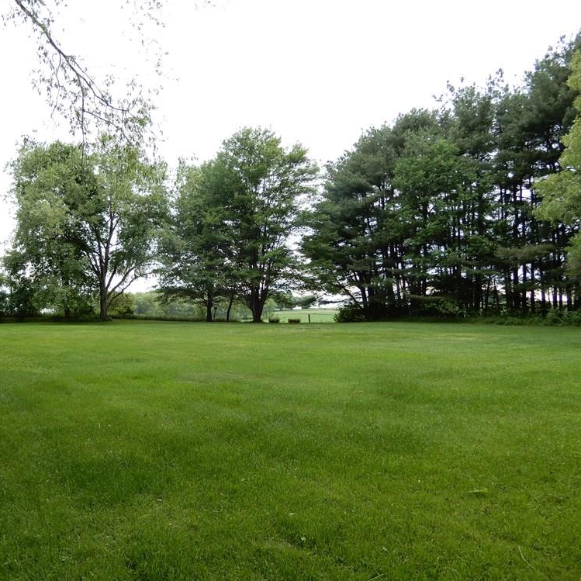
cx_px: 200
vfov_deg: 55.6
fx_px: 551
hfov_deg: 54.6
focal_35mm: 29
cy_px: 297
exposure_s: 1/50
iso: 80
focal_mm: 4.3
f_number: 3.4
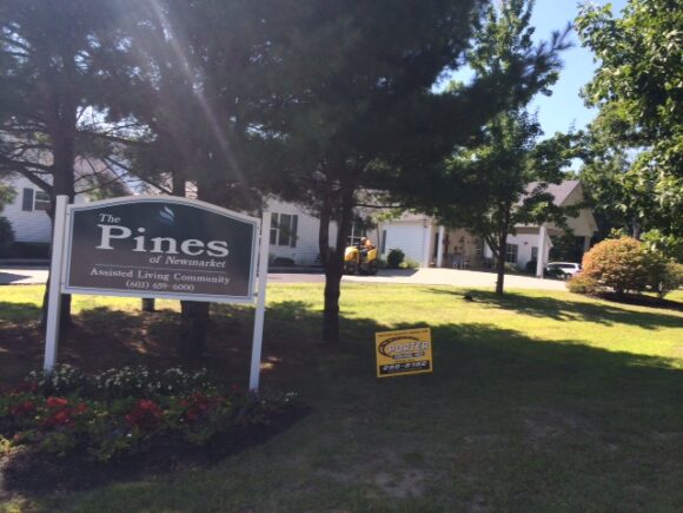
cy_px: 256
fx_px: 592
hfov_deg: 60.0
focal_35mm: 30
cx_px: 342
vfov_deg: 46.8
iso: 32
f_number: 2.2
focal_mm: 4.12
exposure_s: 1/912
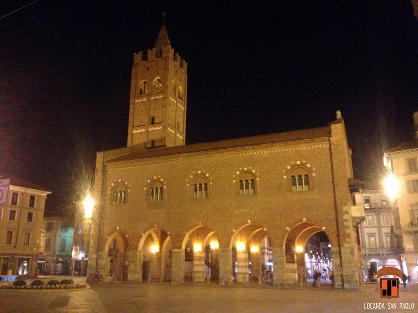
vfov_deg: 42.9
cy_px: 156
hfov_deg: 55.4
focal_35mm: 33
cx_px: 209
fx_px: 398
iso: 800
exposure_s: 1/17
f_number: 2.4
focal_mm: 4.13
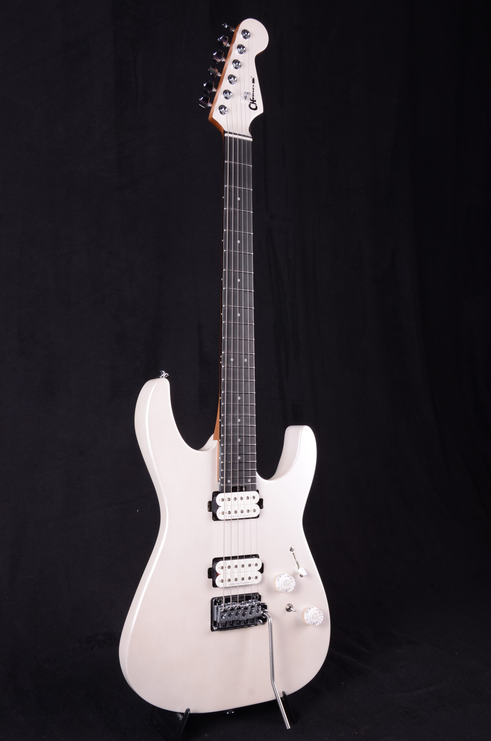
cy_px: 370
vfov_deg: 49.6
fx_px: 801
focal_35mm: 39
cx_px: 246
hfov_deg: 34.1
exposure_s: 1/200
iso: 200
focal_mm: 26
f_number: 13
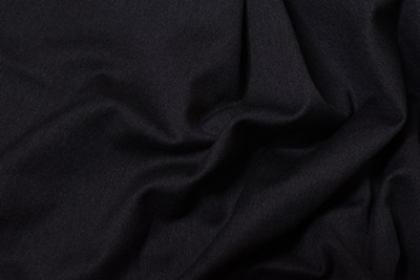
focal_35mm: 50
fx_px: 584
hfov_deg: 39.6
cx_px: 210
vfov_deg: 27.0
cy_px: 140
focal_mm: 50
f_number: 13
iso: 2000
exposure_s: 1/40
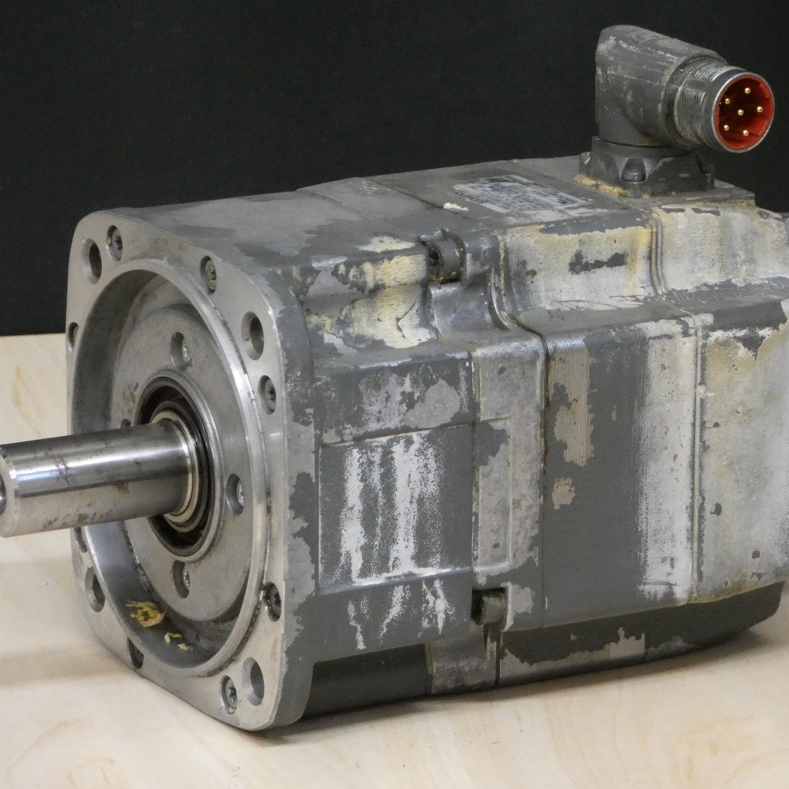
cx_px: 440
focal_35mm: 194
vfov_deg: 9.0
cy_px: 395
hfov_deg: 9.0
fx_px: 5003
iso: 1600
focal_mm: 29.5
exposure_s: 1/60
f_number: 5.4
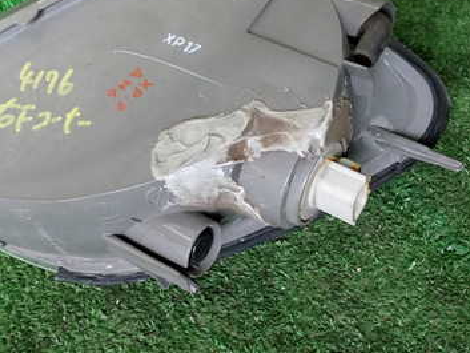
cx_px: 164
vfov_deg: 28.2
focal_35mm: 51
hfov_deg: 37.2
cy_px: 88
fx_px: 693
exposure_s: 1/30
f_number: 2.3
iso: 250
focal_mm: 5.4
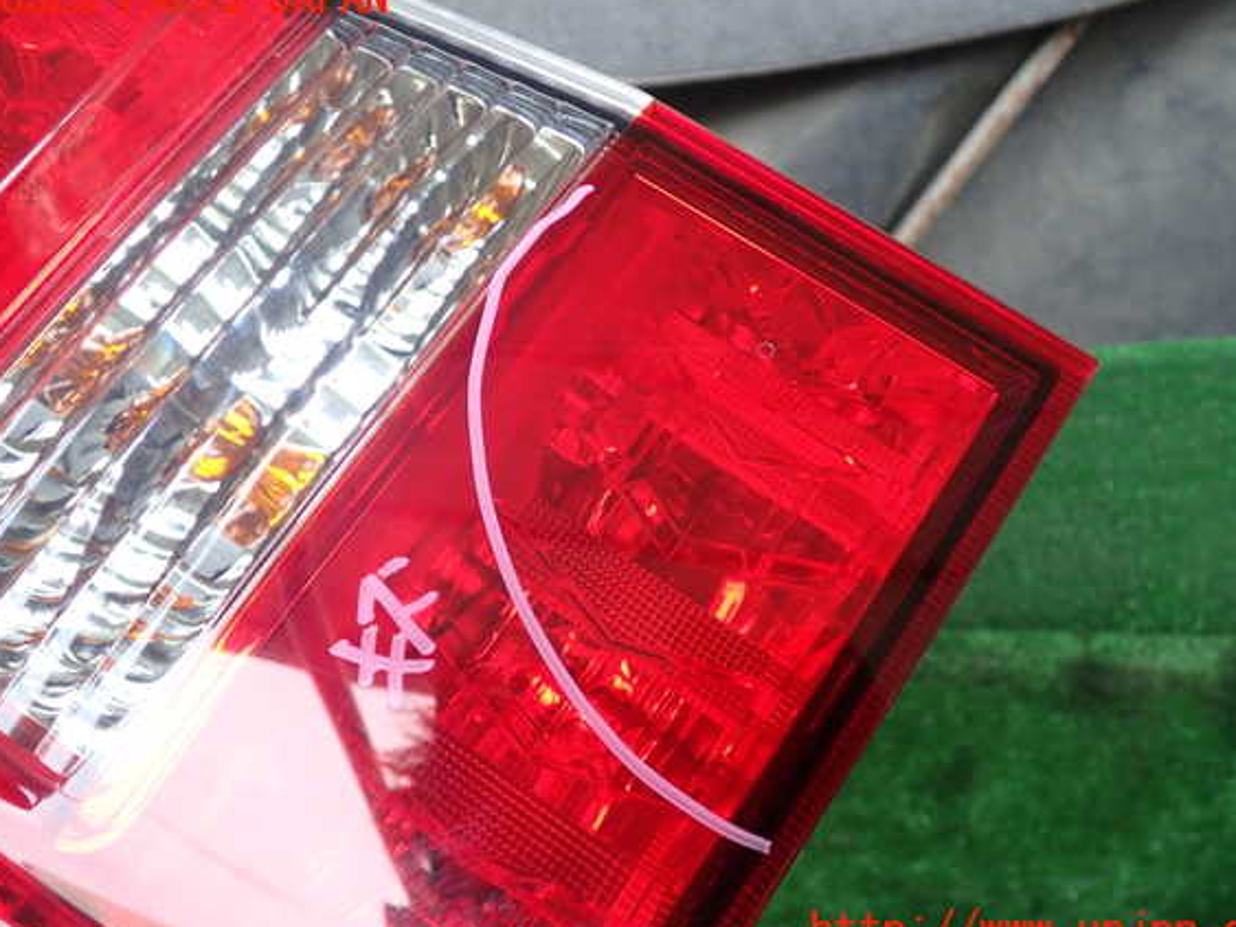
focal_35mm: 32
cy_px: 466
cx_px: 648
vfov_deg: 44.1
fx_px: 1142
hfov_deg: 56.8
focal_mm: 5.4
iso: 100
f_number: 2.3
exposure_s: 1/80
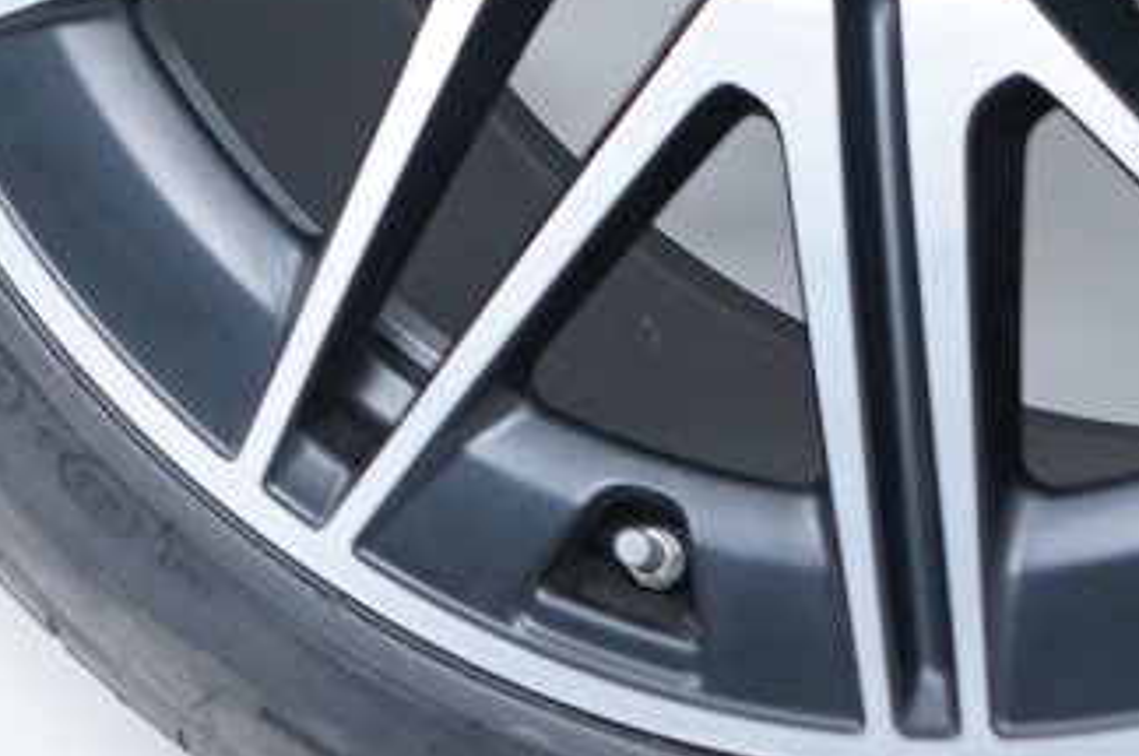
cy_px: -1071
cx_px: -745
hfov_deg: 11.3
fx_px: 5434
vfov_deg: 7.4
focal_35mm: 172
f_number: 5.6
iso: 250
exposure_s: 1/125
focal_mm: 29
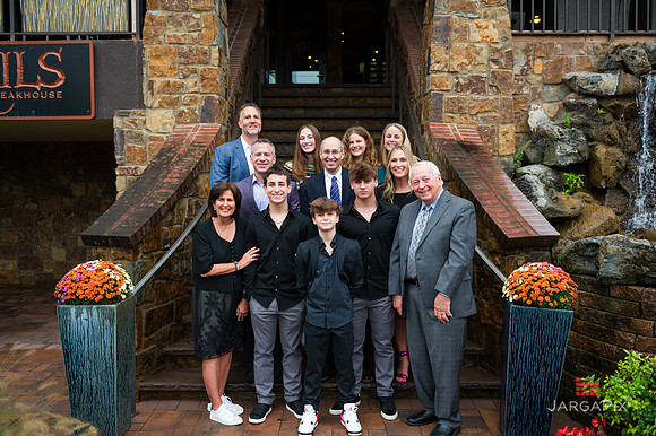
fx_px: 608
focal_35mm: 33
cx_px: 328
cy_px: 213
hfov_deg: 56.7
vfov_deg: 39.5
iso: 320
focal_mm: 32
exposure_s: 1/400
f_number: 4
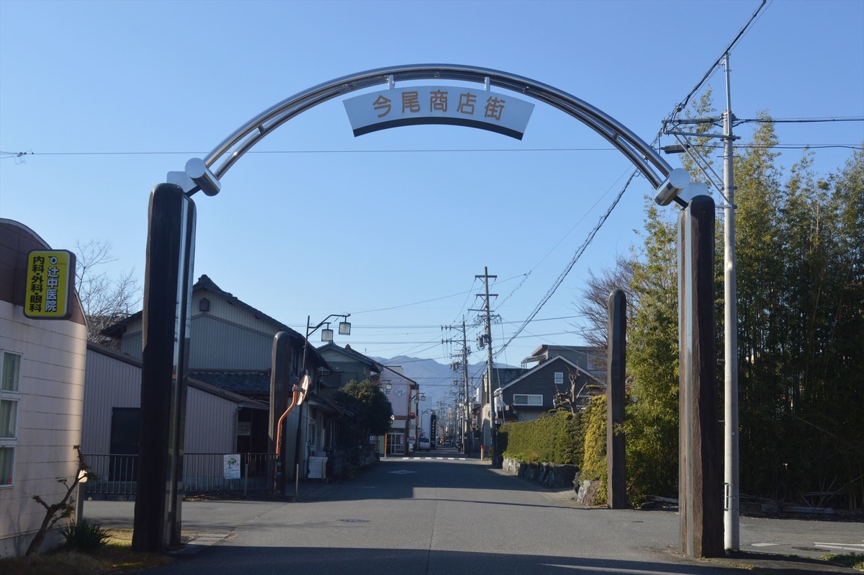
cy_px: 288
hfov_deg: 46.4
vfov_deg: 31.8
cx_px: 432
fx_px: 1007
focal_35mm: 42
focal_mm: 28
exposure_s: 1/400
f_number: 10
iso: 400
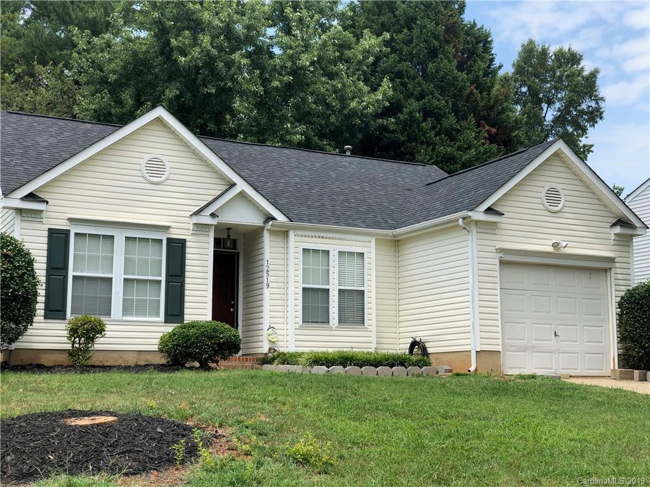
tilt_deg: +8.1
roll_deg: +0.1
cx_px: 325
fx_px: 976
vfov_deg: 28.0
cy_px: 244
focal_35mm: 52
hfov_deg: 36.8
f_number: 2.4
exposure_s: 1/716
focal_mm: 6
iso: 16
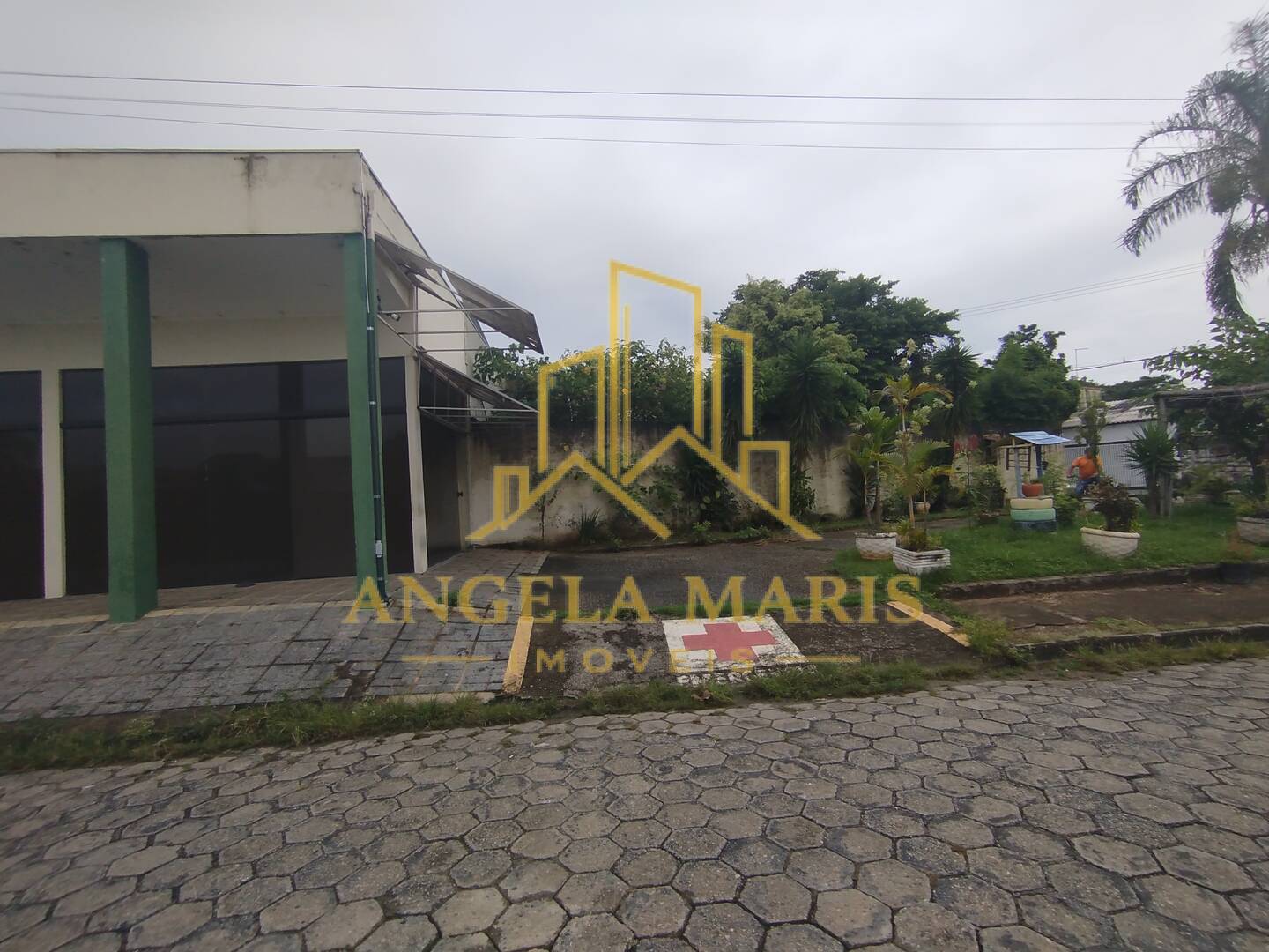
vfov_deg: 81.7
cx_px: 634
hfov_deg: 98.2
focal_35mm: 15
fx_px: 550
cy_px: 476
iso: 50
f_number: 2.2
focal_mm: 1.65
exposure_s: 1/2807
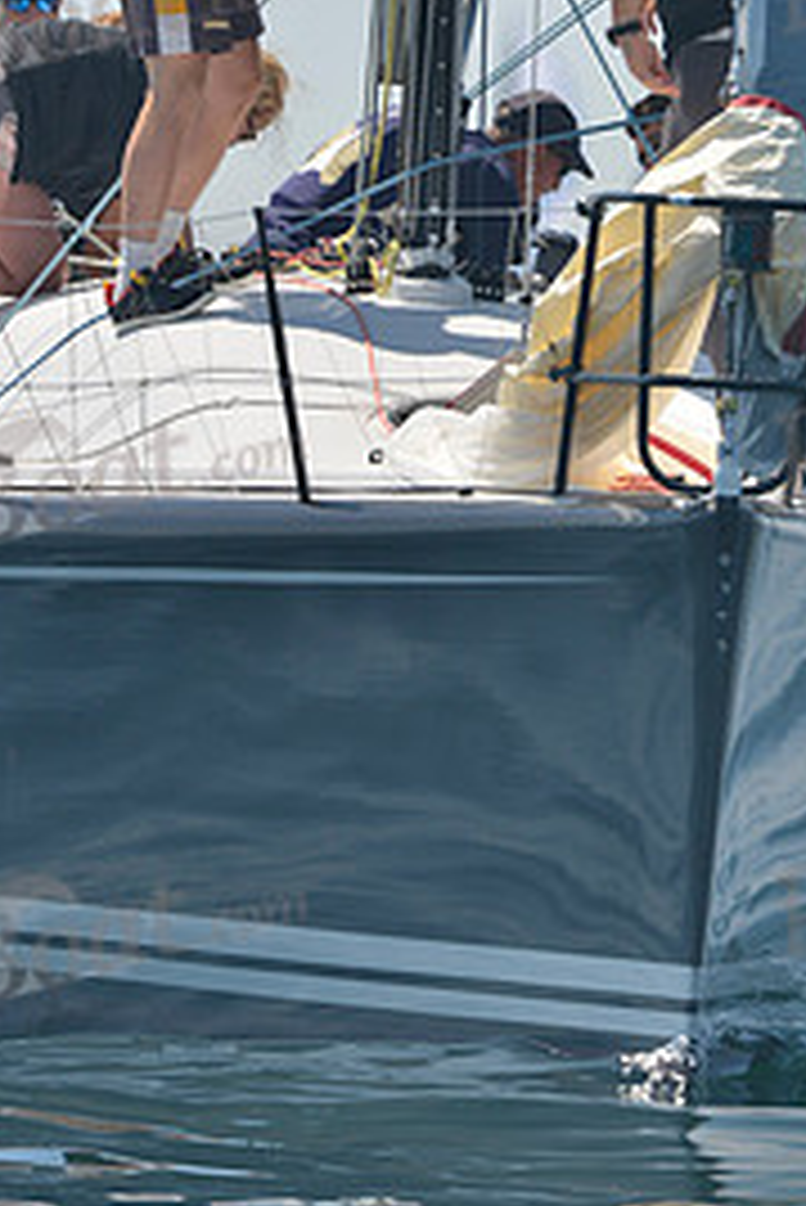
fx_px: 29010
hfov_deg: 1.6
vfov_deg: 2.4
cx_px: 543
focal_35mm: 865
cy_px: 216
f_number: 5.6
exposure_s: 1/1250
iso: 200
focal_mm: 400
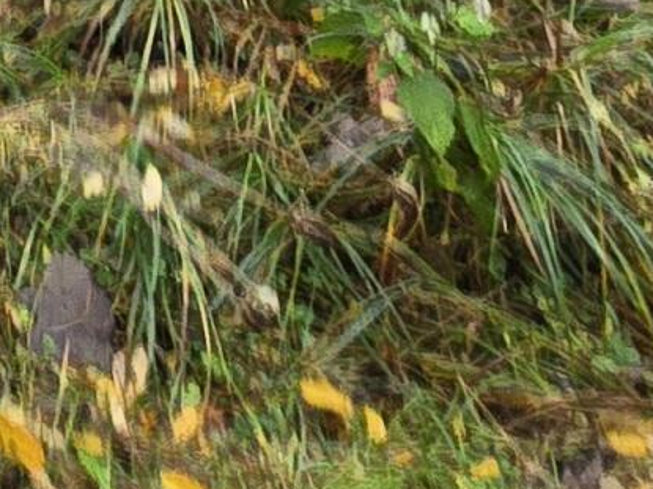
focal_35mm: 94
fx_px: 1773
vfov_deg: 9.9
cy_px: -1129
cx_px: -574
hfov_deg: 16.7
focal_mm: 2.2
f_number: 2.2
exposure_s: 1/151
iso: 50
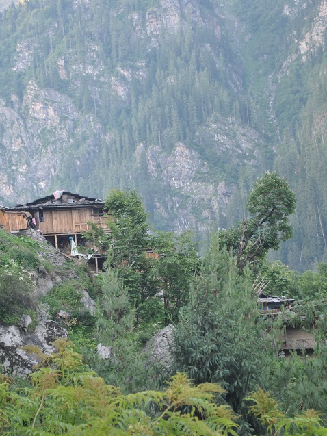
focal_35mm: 121
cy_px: 215
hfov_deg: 12.2
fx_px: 1520
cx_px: 75
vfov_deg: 16.3
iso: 220
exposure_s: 1/30
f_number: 5.6
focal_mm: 55
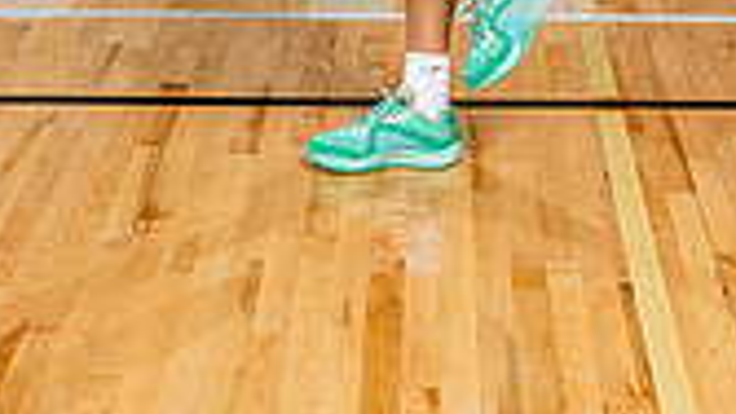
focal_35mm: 107
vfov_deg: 10.4
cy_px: -423
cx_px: 467
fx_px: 2089
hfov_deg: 19.9
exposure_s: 1/250
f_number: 5.6
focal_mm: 38
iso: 200
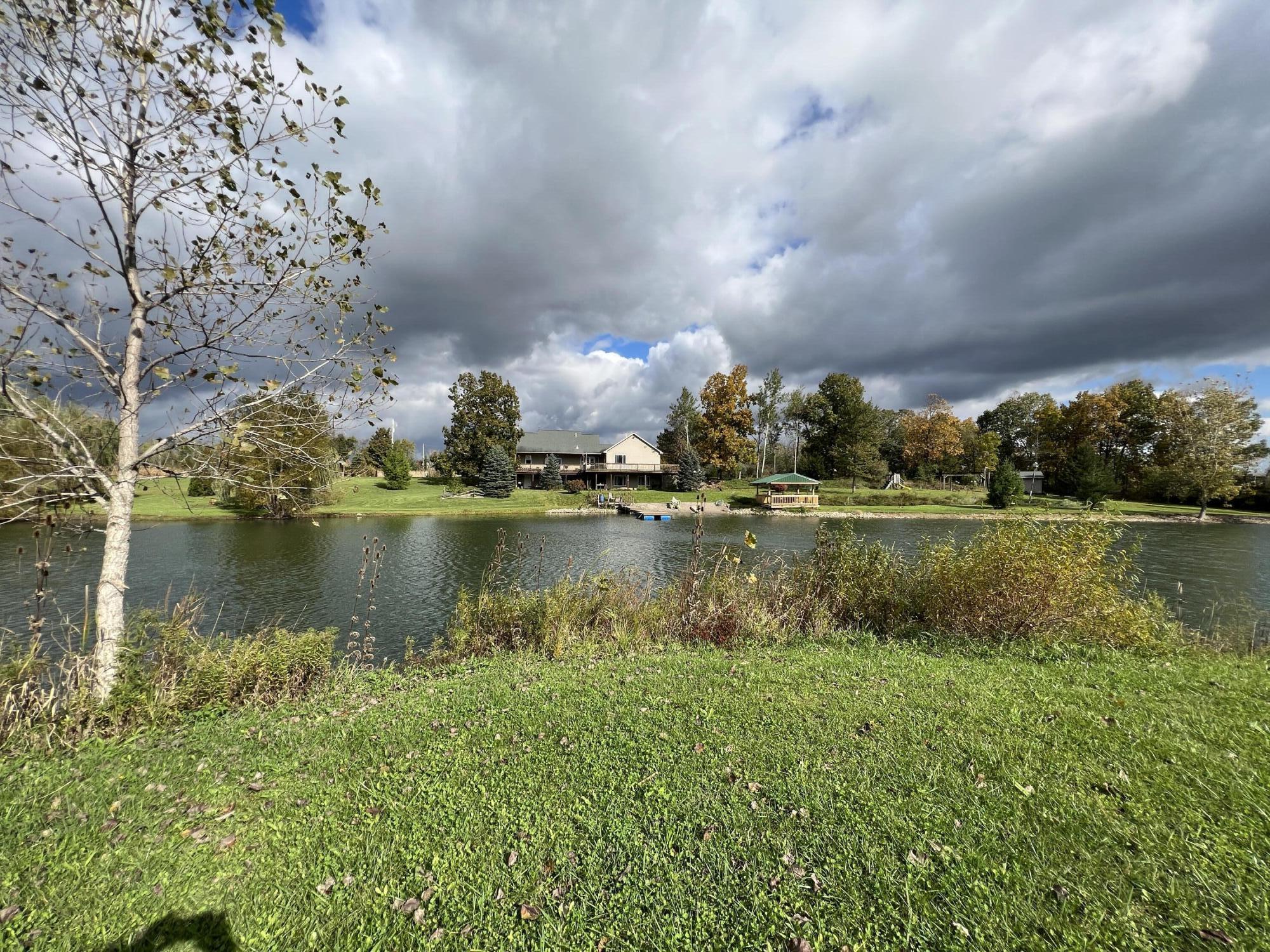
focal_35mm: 13
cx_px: 635
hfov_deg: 106.2
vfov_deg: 89.9
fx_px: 477
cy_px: 476
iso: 32
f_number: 1.8
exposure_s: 1/1508
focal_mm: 1.57
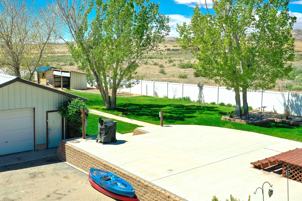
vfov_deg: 33.3
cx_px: 102
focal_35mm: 40
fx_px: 336
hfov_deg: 47.7
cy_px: 82
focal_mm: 10.26
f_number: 6.3
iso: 100
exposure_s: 1/640
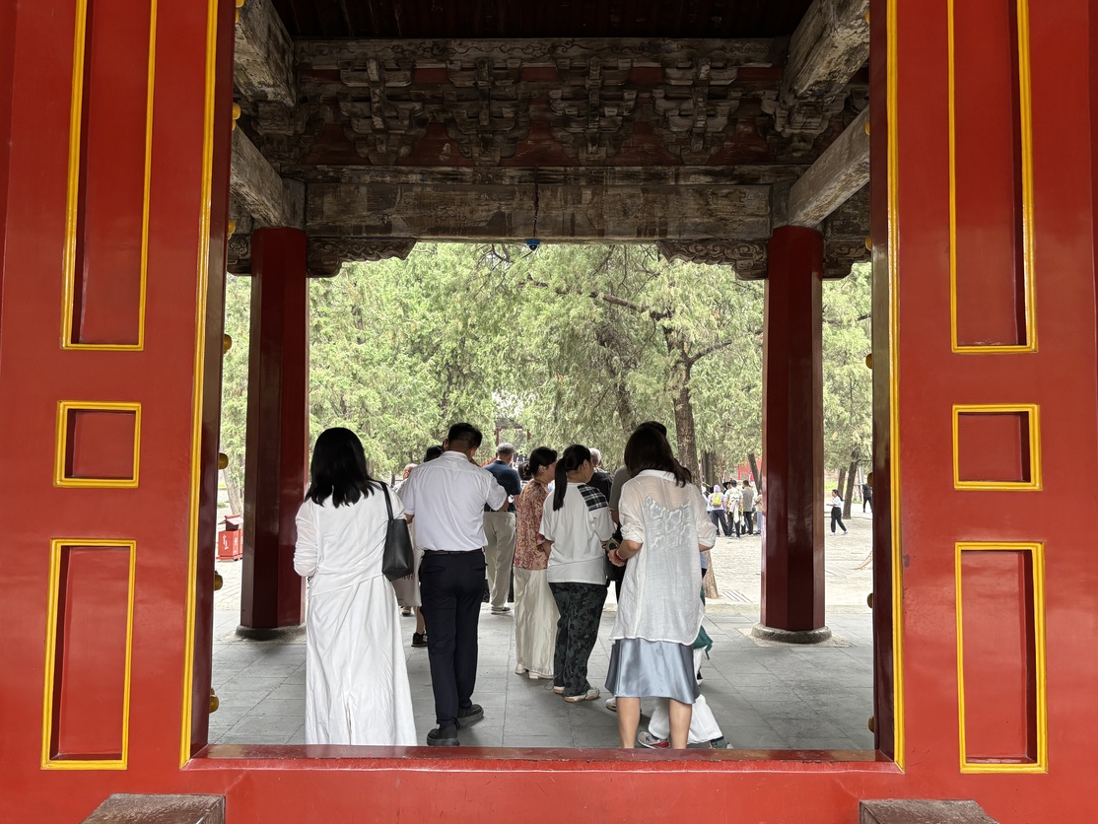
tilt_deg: +3.4
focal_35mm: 28
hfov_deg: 63.4
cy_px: 409
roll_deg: -0.7
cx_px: 531
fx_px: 888
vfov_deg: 49.8
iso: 125
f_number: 1.6
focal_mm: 5.96
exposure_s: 1/121
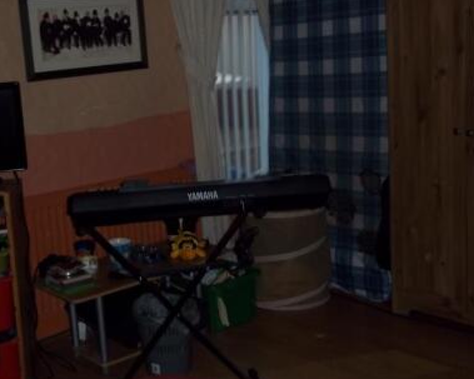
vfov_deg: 28.0
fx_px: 757
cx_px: 202
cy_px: 149
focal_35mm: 54
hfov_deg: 34.7
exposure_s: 1/30
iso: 80
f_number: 3.1
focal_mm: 6.5
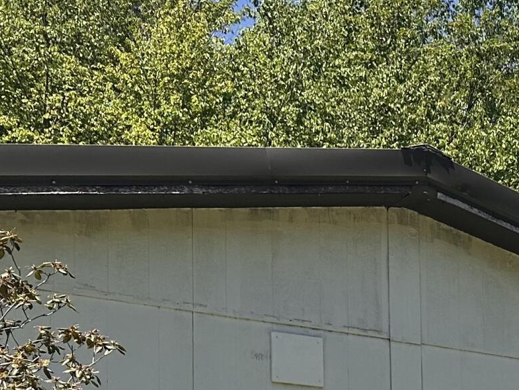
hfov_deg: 17.6
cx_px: 891
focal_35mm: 93
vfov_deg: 14.5
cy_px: 644
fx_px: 1395
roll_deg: +1.8
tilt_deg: +0.9
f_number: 1.78
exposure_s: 1/3155
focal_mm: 6.86
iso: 80
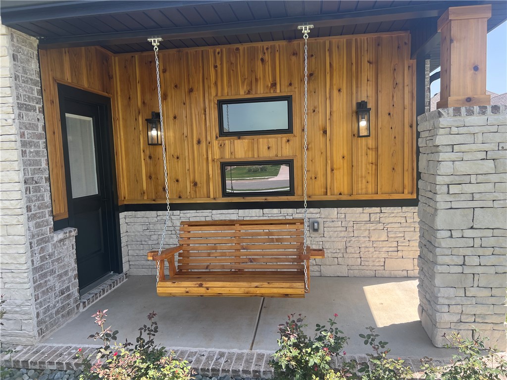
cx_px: 254
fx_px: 381
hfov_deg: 67.3
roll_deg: +2.8
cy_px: 190
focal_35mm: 26
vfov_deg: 53.1
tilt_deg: -4.6
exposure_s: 1/1068
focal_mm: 5.7
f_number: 1.5
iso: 50
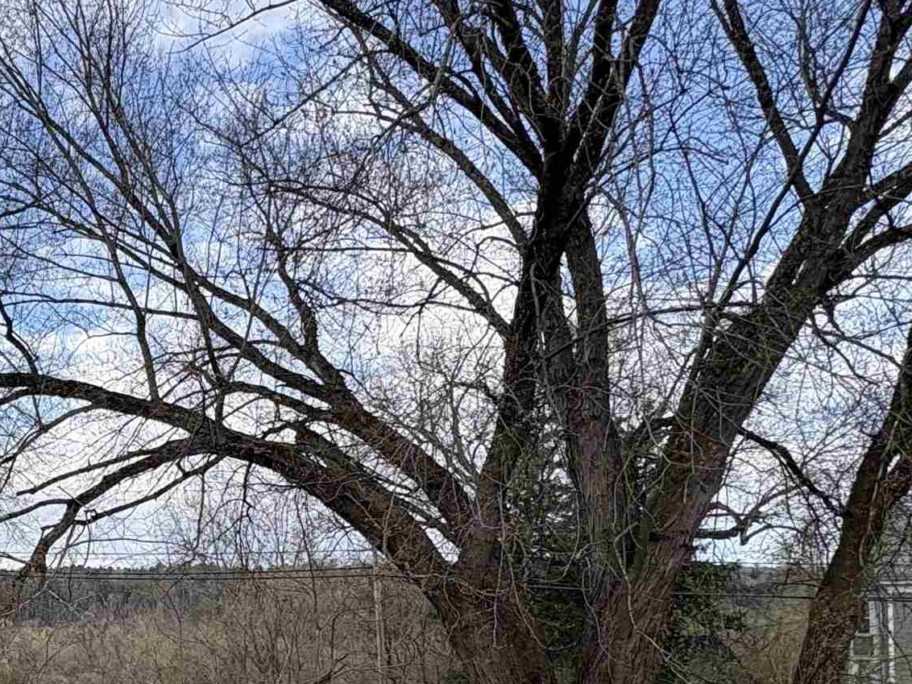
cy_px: 609
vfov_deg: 35.6
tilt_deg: +1.6
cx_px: -61
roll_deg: -2.3
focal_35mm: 38
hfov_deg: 40.7
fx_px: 1001
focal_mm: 2.22
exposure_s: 1/652
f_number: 2.2
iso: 40
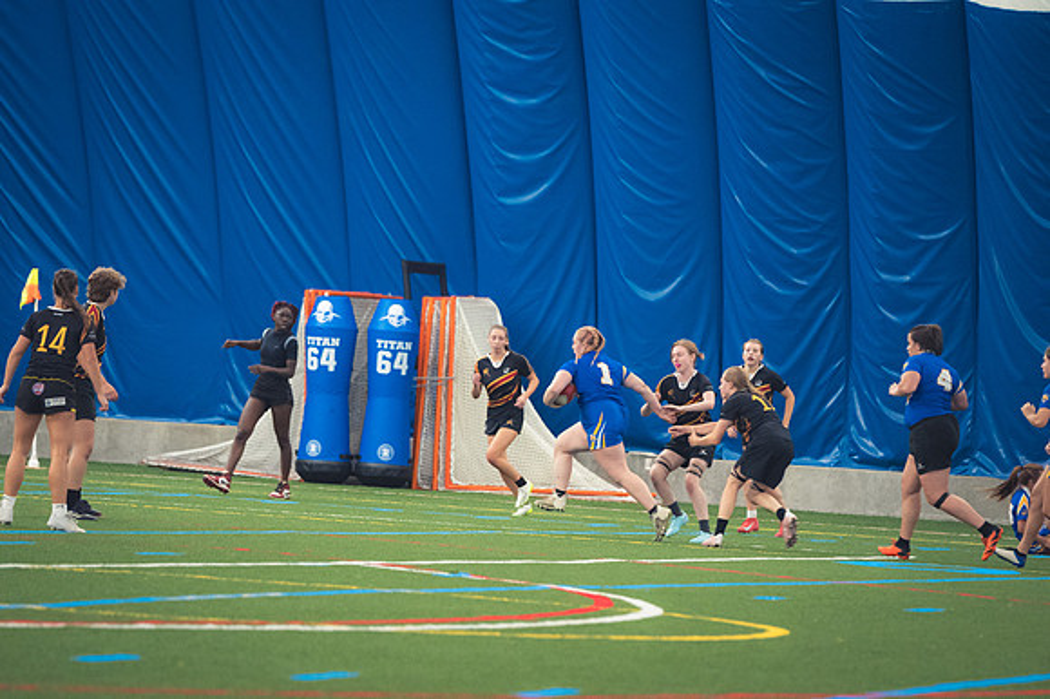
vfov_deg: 5.2
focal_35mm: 262
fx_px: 7637
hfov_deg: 7.9
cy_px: 350
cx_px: 525
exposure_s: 1/320
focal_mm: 175
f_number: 2.8
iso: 3600
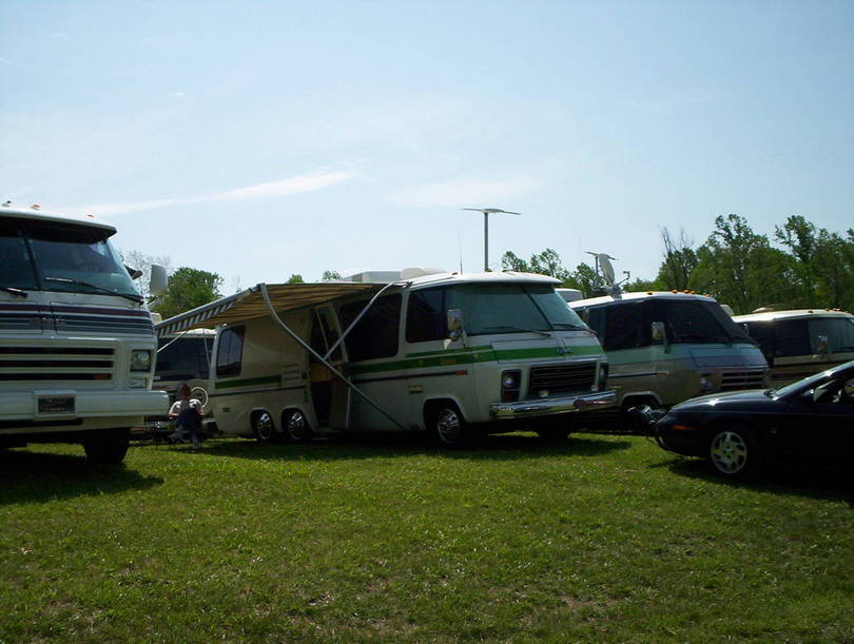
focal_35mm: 38
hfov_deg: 48.9
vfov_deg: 37.8
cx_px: 427
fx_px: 939
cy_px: 322
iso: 100
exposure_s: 1/1389
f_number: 4.5
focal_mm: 4.99
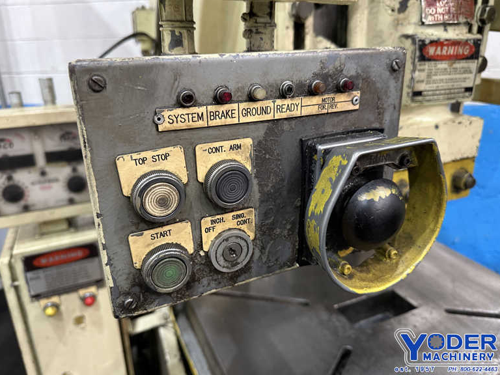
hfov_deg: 69.4
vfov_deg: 54.9
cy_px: 185
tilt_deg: -17.6
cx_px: 249
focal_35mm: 25
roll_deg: +1.9
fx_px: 361
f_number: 1.78
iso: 250
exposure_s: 1/60
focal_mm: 6.86
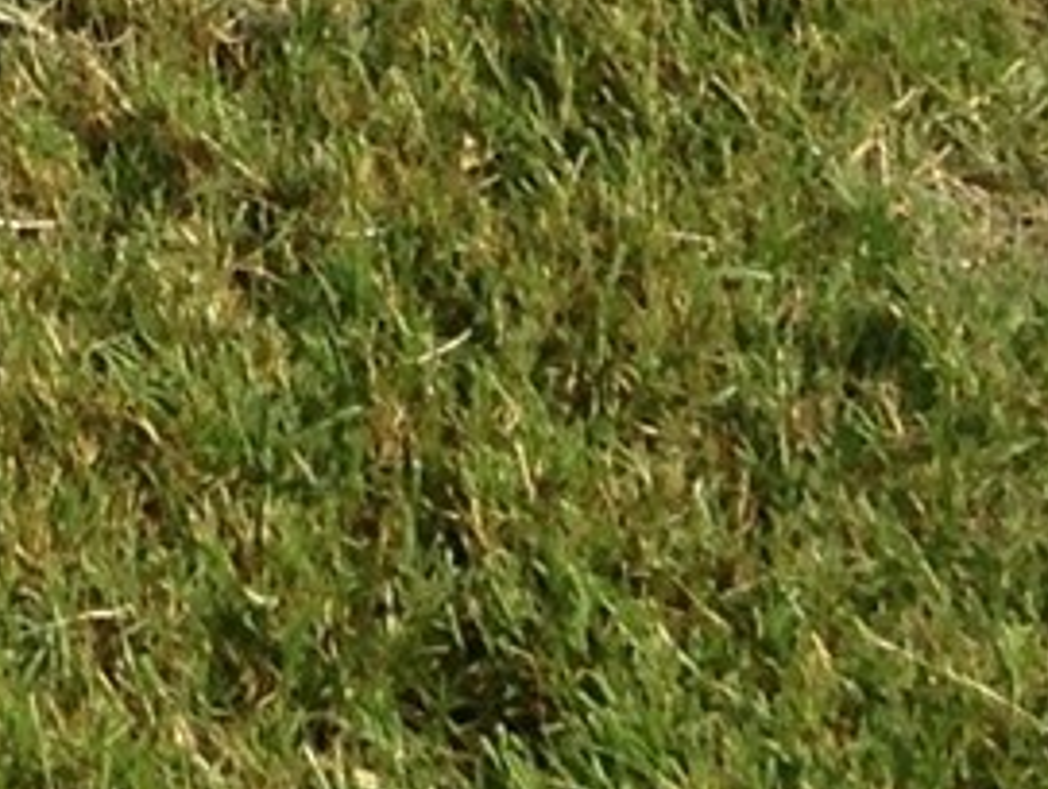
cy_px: -2073
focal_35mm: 249
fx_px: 7549
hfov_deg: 7.4
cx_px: -1470
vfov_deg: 5.4
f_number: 2.4
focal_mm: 4.13
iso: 50
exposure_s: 1/1538
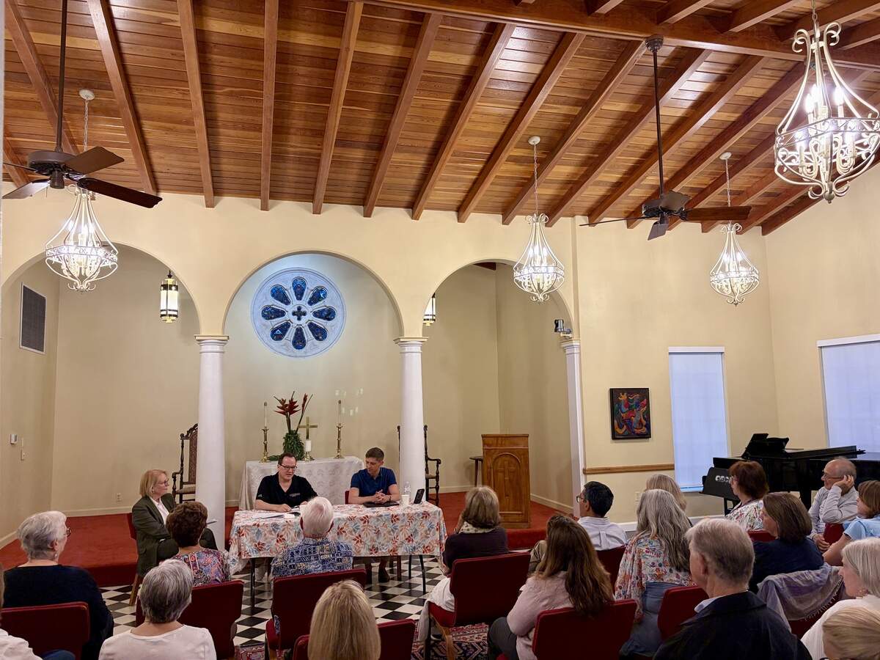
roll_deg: +1.7
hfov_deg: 67.3
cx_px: 440
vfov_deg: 53.1
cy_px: 330
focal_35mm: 26
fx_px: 661
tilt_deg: +6.7
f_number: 1.6
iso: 160
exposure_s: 1/60
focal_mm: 5.96
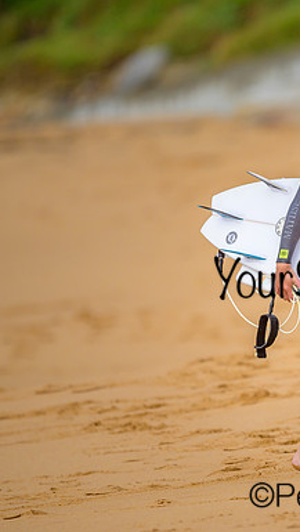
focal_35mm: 1263
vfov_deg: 1.7
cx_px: 357
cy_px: 266
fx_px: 17834
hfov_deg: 1.0
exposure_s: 1/2000
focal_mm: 800
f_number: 6.3
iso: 560
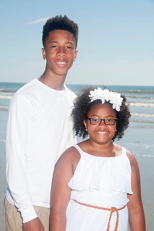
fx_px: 502
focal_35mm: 78
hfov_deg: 17.5
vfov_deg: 26.0
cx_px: 77
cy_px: 116
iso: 100
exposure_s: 1/250
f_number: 11
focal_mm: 52
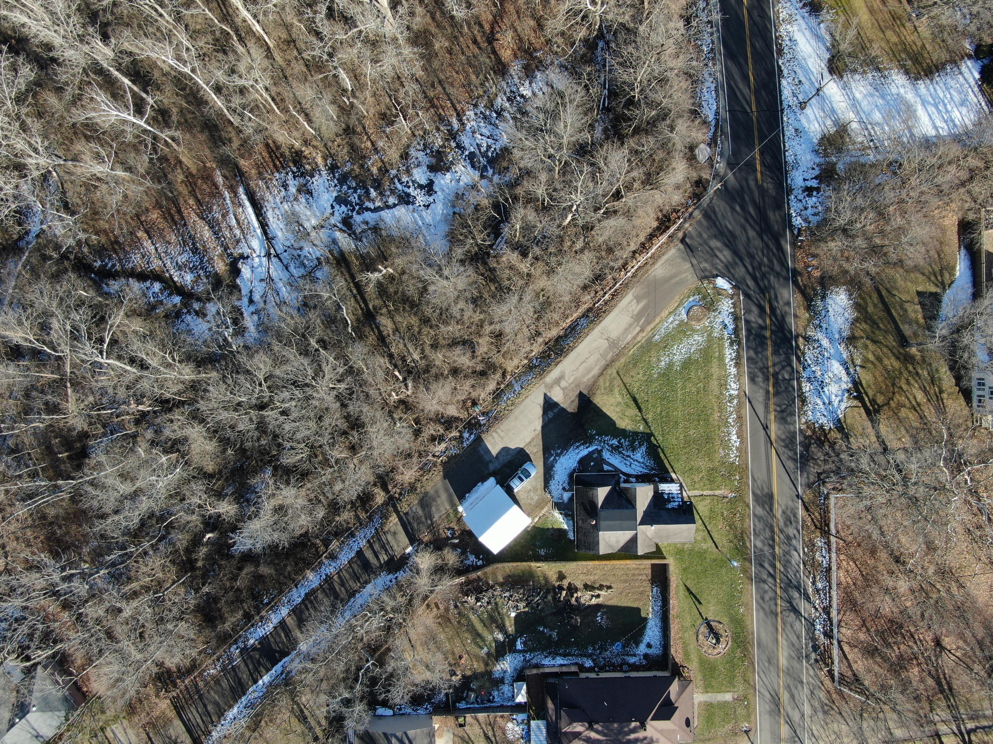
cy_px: 372
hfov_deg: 61.7
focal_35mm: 29
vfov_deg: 48.2
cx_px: 496
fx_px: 832
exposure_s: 1/400
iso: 100
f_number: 3
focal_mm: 5
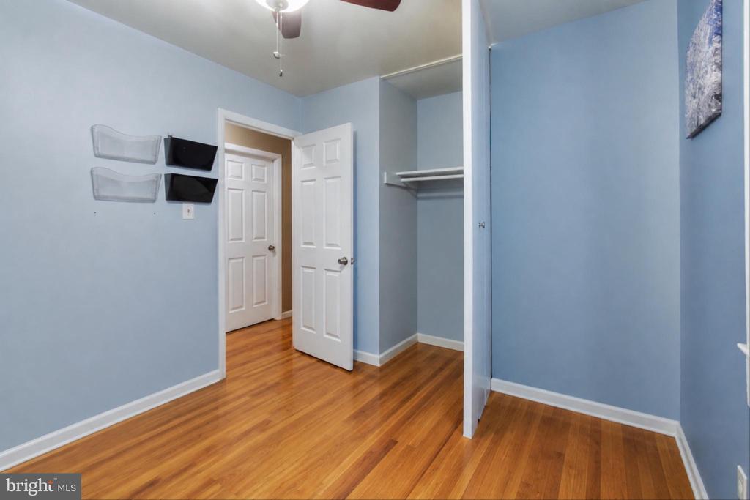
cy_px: 250
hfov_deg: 100.4
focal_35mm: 15
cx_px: 375
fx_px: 313
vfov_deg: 77.3
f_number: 9
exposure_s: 1/3
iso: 640
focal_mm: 10
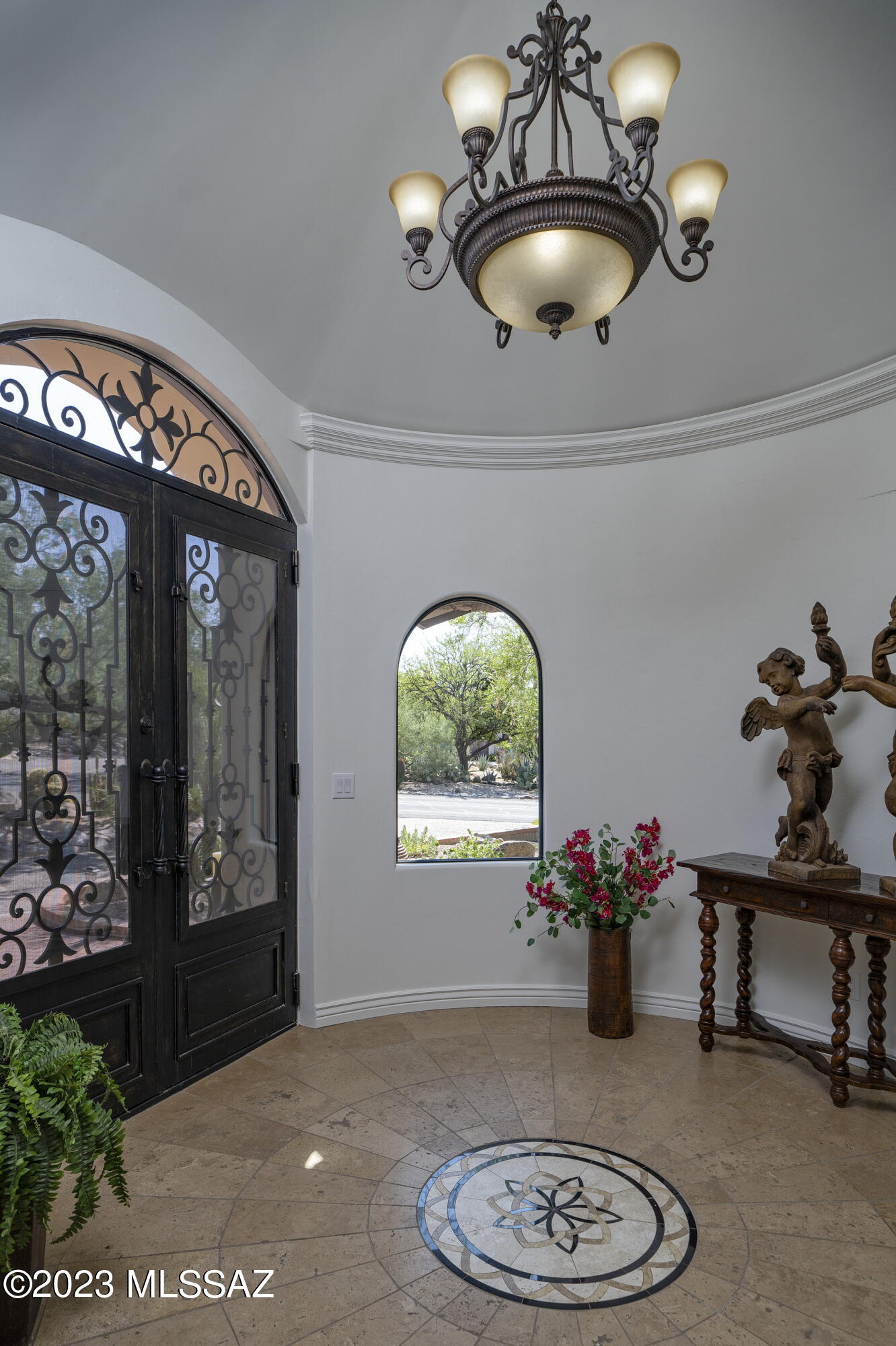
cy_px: 673
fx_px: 747
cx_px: 448
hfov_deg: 61.9
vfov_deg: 84.0
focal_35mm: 20
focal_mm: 20
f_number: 7.1
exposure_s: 1/125
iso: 200
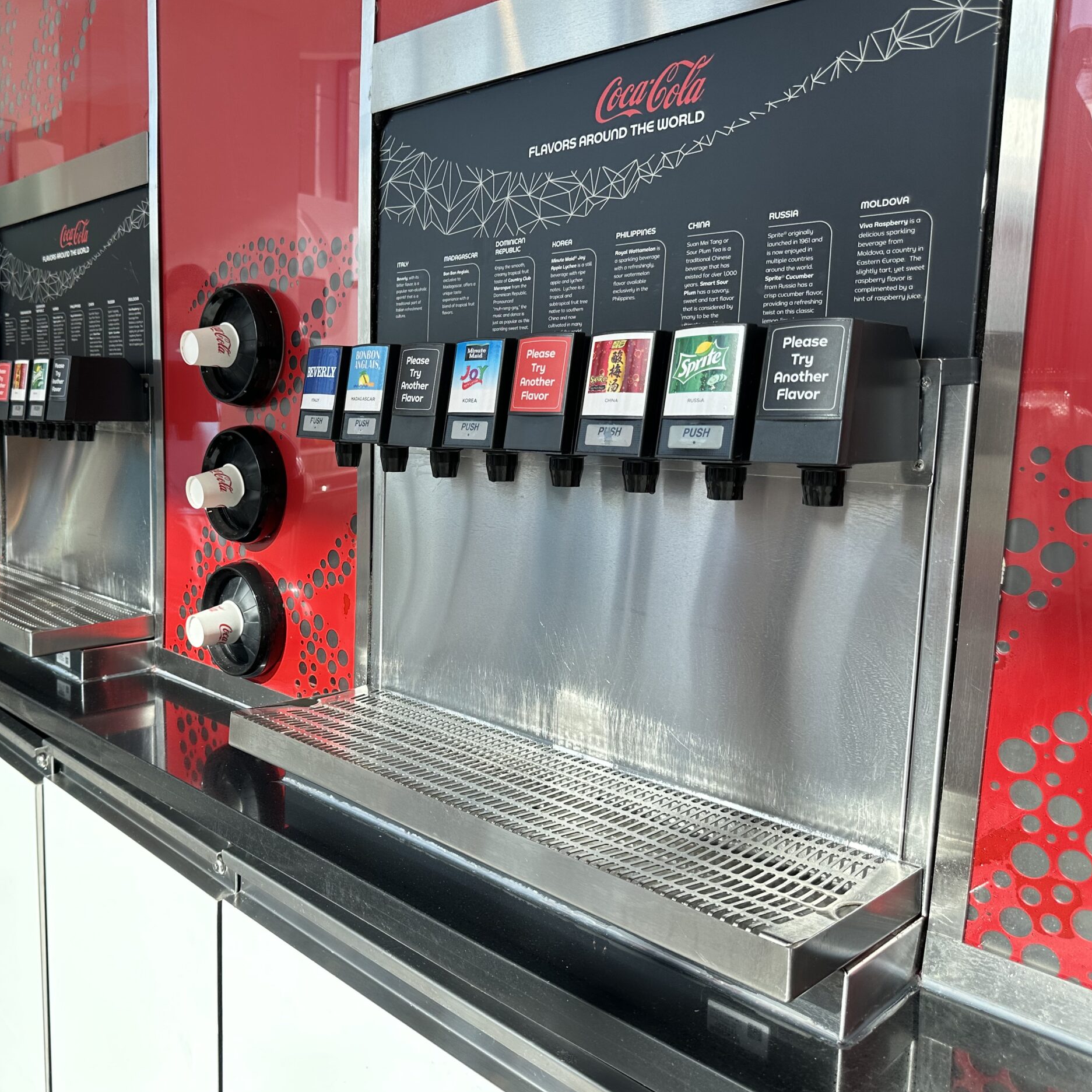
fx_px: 1035
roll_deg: -0.7
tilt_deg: -8.5
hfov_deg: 54.5
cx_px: 364
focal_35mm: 29
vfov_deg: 55.6
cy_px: 540
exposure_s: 1/1339
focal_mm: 6.86
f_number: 1.78
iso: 80
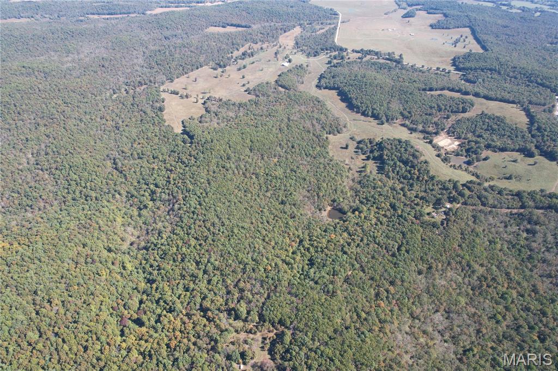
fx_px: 341
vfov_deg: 57.2
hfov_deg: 78.6
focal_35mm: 22
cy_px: 186
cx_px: 279
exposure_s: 1/640
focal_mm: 8.38
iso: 100
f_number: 2.8
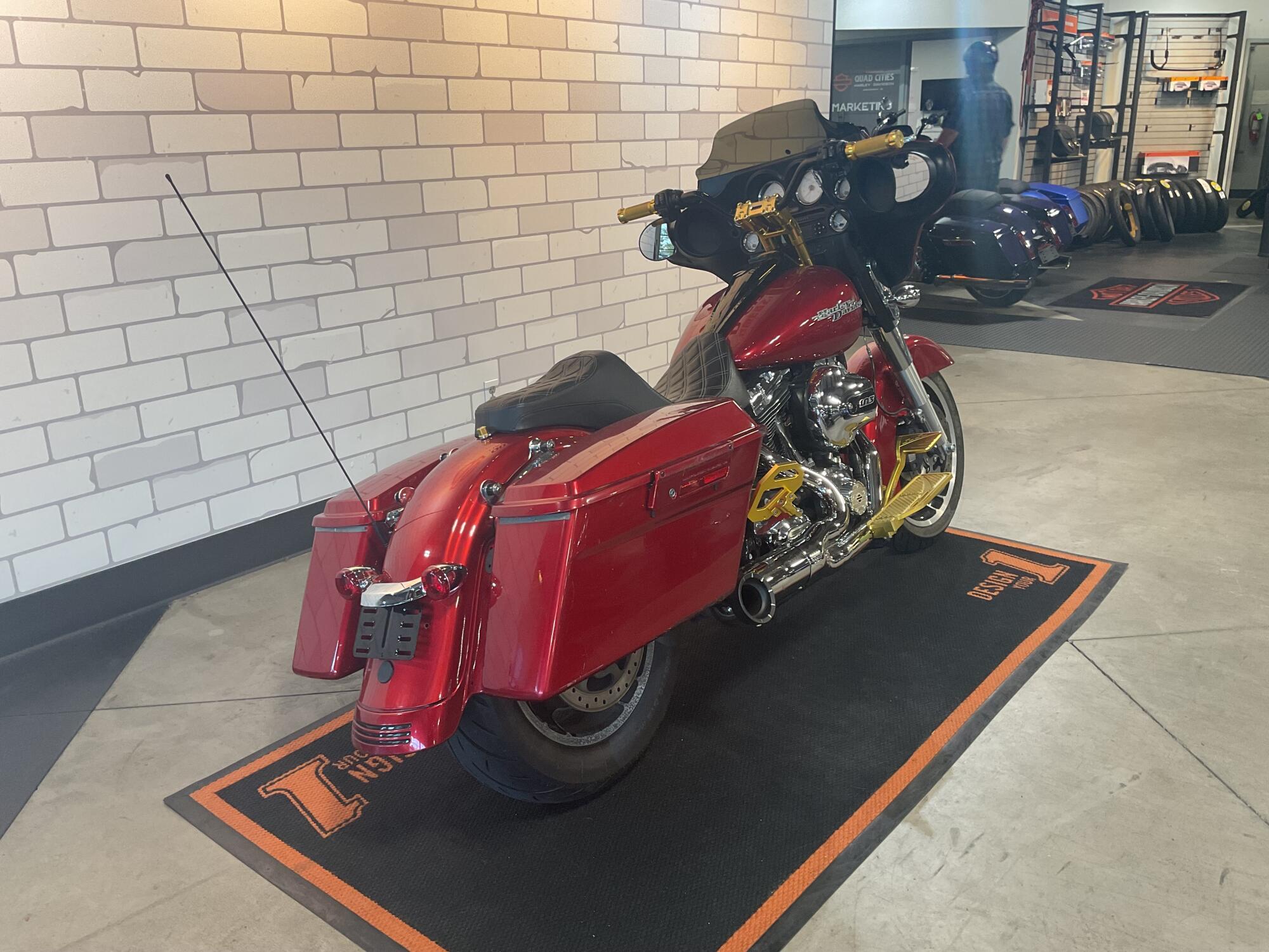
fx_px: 1063
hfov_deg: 61.7
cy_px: 476
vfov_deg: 48.2
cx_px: 634
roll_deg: +2.4
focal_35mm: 29
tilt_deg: -18.6
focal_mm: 3
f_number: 1.8
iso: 50
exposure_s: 1/50
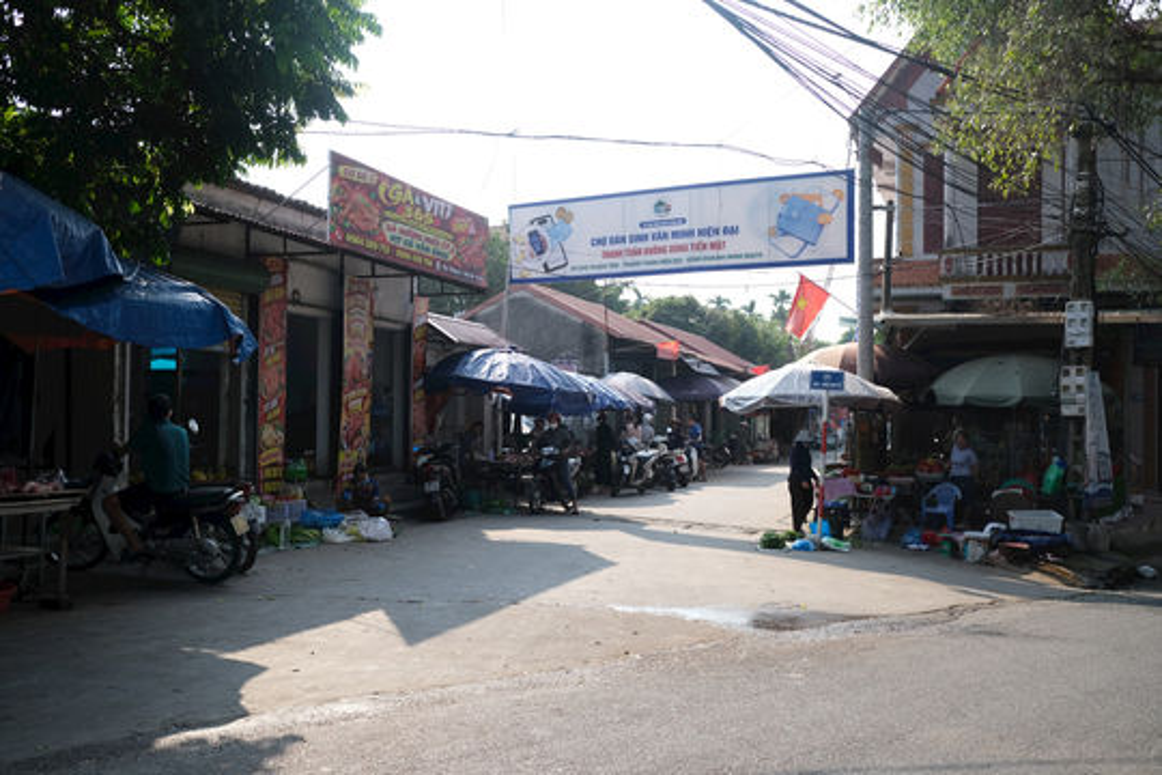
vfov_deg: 37.9
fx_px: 1130
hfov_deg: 54.4
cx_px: 581
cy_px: 388
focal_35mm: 35
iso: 250
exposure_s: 1/1000
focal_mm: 23
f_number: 4
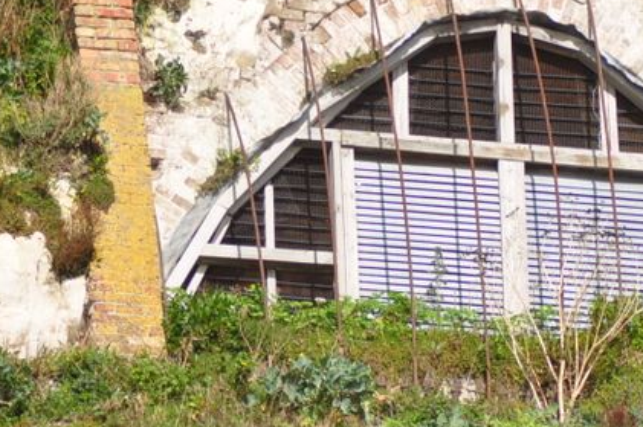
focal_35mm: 1094
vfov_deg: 1.3
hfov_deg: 1.9
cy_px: 201
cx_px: 535
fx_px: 19524
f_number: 11
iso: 200
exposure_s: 1/400
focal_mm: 300
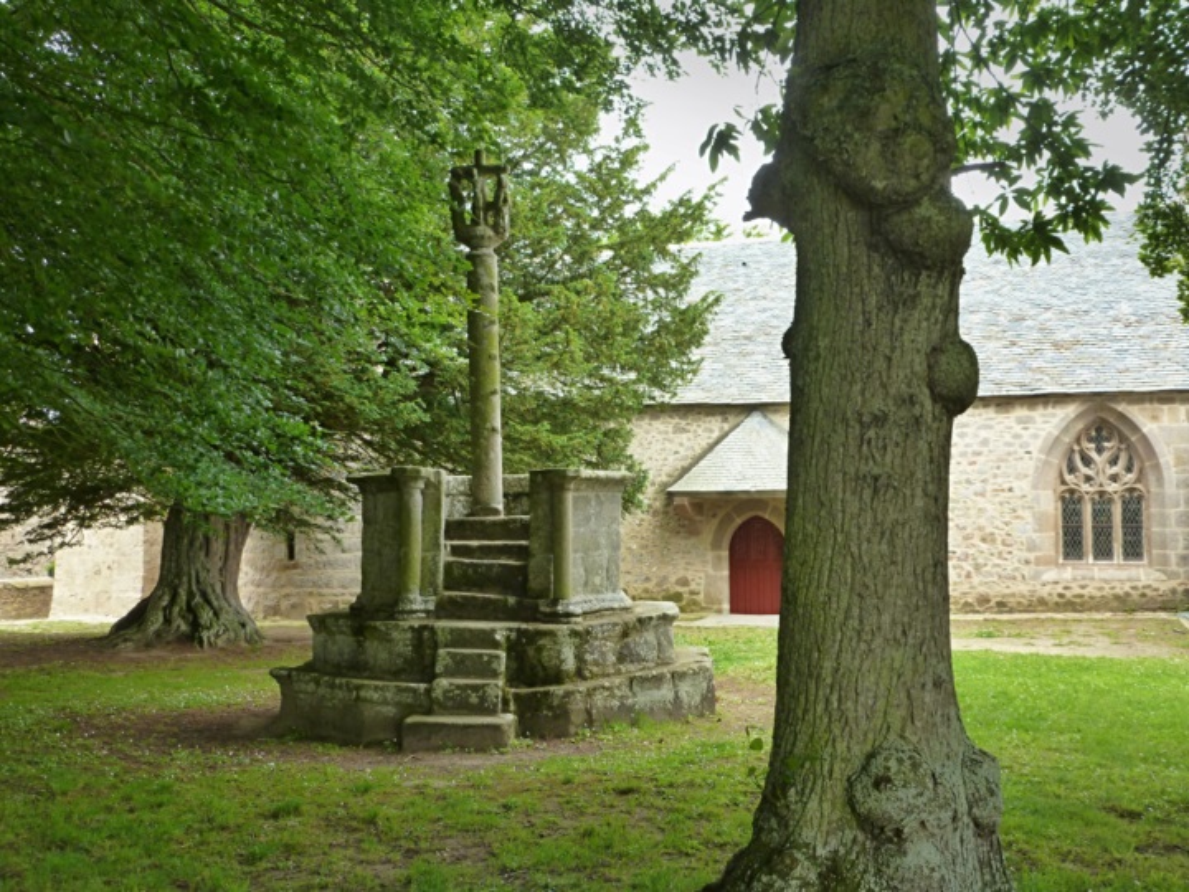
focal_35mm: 36
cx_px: 594
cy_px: 446
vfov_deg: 39.7
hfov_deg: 51.4
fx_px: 1237
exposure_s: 1/100
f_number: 3.7
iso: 160
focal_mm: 6.4
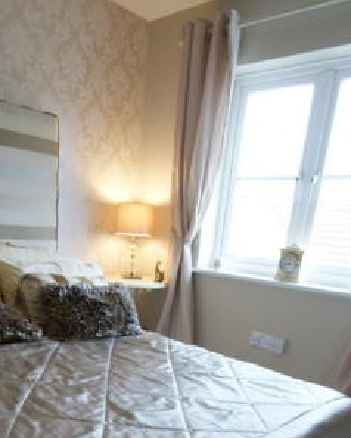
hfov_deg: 46.1
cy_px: 307
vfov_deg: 55.4
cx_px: 105
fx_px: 402
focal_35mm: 31
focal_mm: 10
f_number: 3.5
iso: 200
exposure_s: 1/30
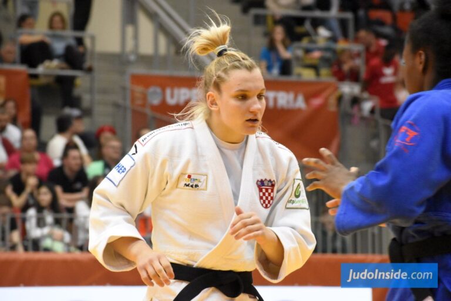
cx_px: 226
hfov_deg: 8.1
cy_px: 150
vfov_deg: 5.4
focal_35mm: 255
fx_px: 3194
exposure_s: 1/320
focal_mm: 170
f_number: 11
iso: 6400
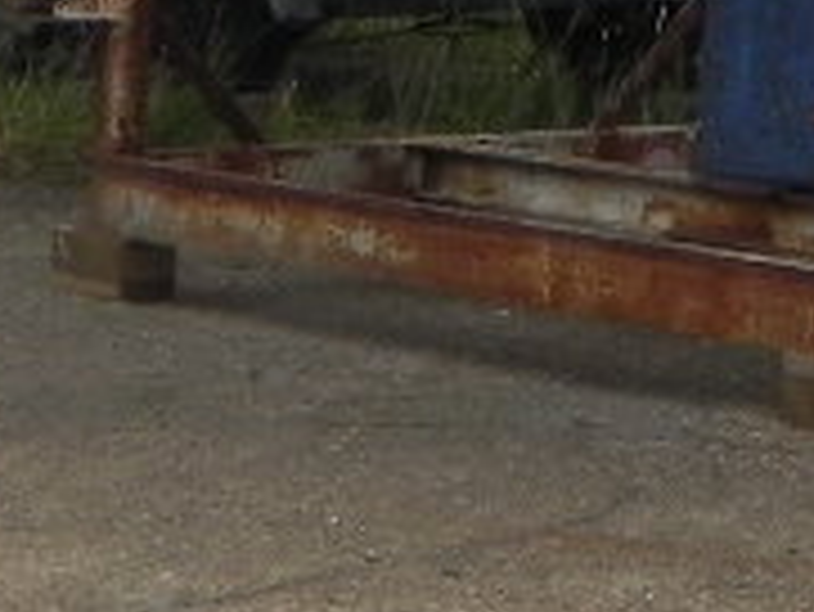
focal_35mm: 260
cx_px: 1372
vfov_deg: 5.6
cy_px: -747
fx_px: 6118
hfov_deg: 7.4
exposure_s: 1/292
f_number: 6.3
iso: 160
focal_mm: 8.2
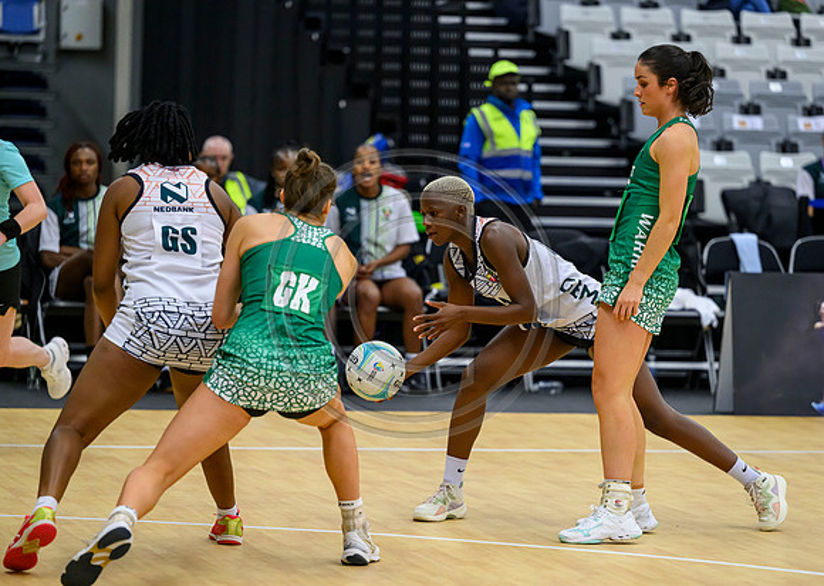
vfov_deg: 8.2
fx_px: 4062
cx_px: 457
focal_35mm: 174
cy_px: 305
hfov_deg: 11.6
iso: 4000
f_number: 3.2
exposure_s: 1/1000
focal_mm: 160
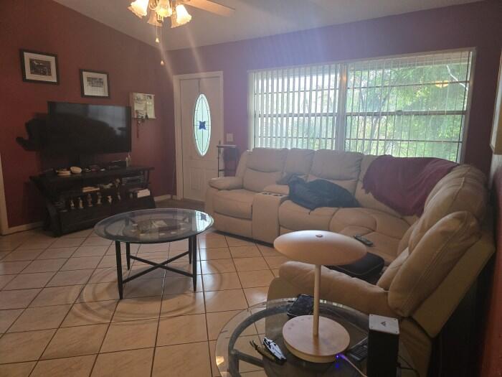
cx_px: 251
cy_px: 188
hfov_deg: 73.9
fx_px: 334
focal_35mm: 23
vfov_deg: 58.9
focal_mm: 6.3
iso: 640
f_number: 1.7
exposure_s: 1/120
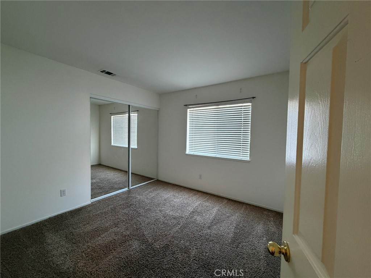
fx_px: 150
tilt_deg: -2.2
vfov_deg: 85.7
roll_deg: -0.5
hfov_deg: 102.1
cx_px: 186
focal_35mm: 14
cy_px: 139
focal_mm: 2.22
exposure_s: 1/60
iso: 400
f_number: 2.2
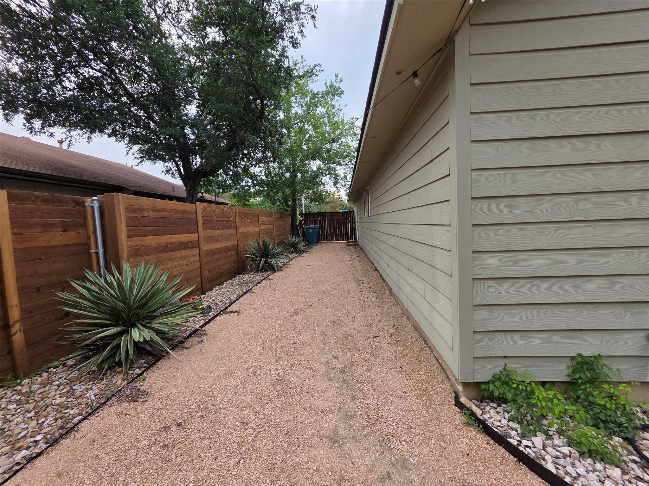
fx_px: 244
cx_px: 324
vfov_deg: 89.9
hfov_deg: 106.2
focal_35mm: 13
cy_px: 243
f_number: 1.9
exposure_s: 1/243
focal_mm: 2.2
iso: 40
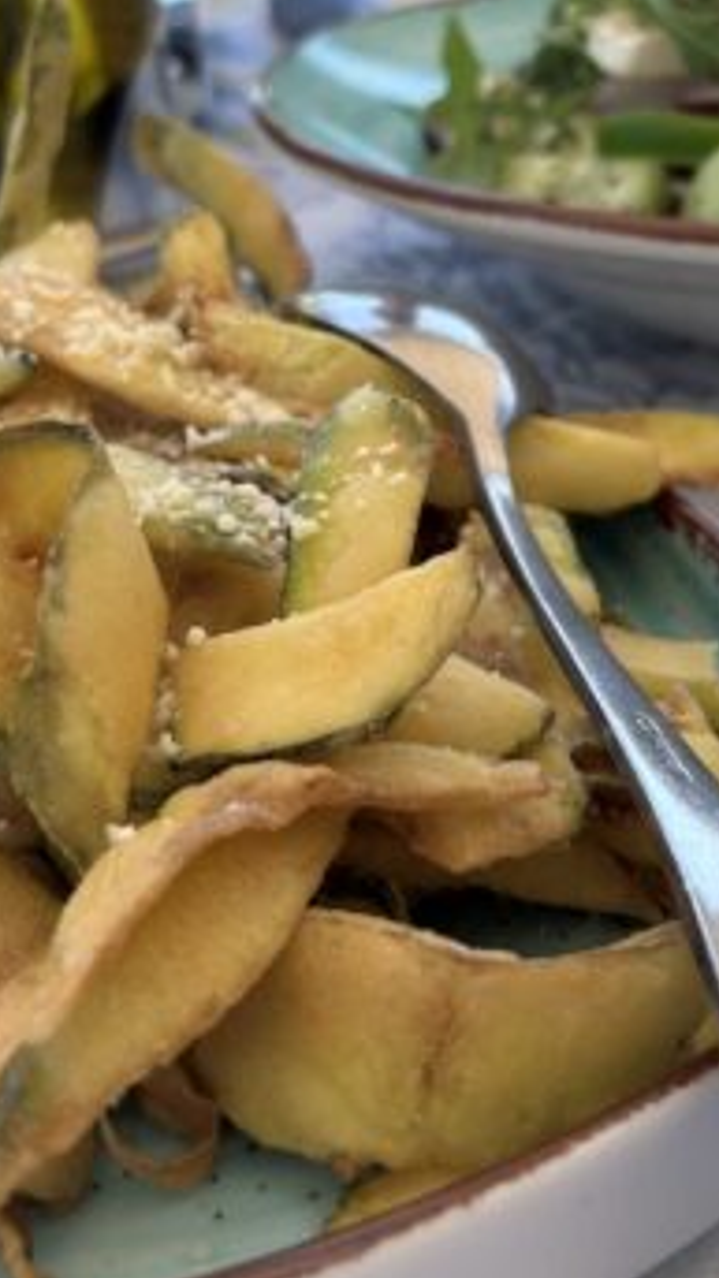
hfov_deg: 22.8
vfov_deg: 38.5
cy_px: 276
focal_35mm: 52
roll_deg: -0.5
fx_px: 1762
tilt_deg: -19.5
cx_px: 555
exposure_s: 1/1029
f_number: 1.5
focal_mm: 5.7
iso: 50
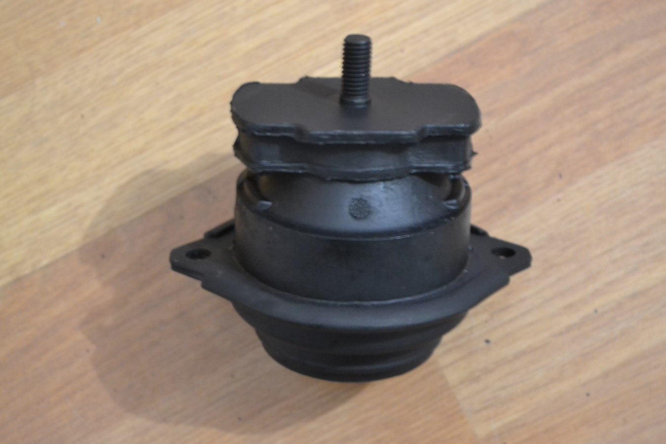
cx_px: 333
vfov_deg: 19.7
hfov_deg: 29.2
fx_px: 1276
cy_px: 222
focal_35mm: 69
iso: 3200
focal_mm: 46
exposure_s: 1/5
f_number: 5.3
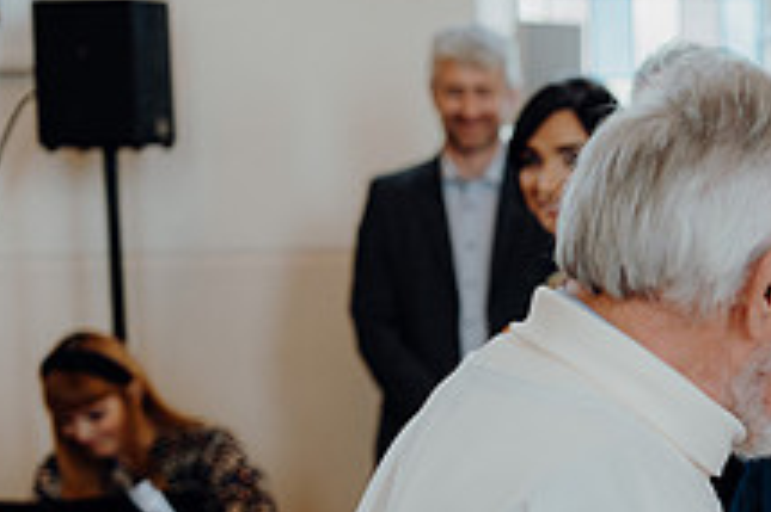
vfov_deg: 8.8
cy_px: 525
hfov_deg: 12.9
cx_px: 1015
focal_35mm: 154
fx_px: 3296
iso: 500
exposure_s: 1/200
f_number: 2.8
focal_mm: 57
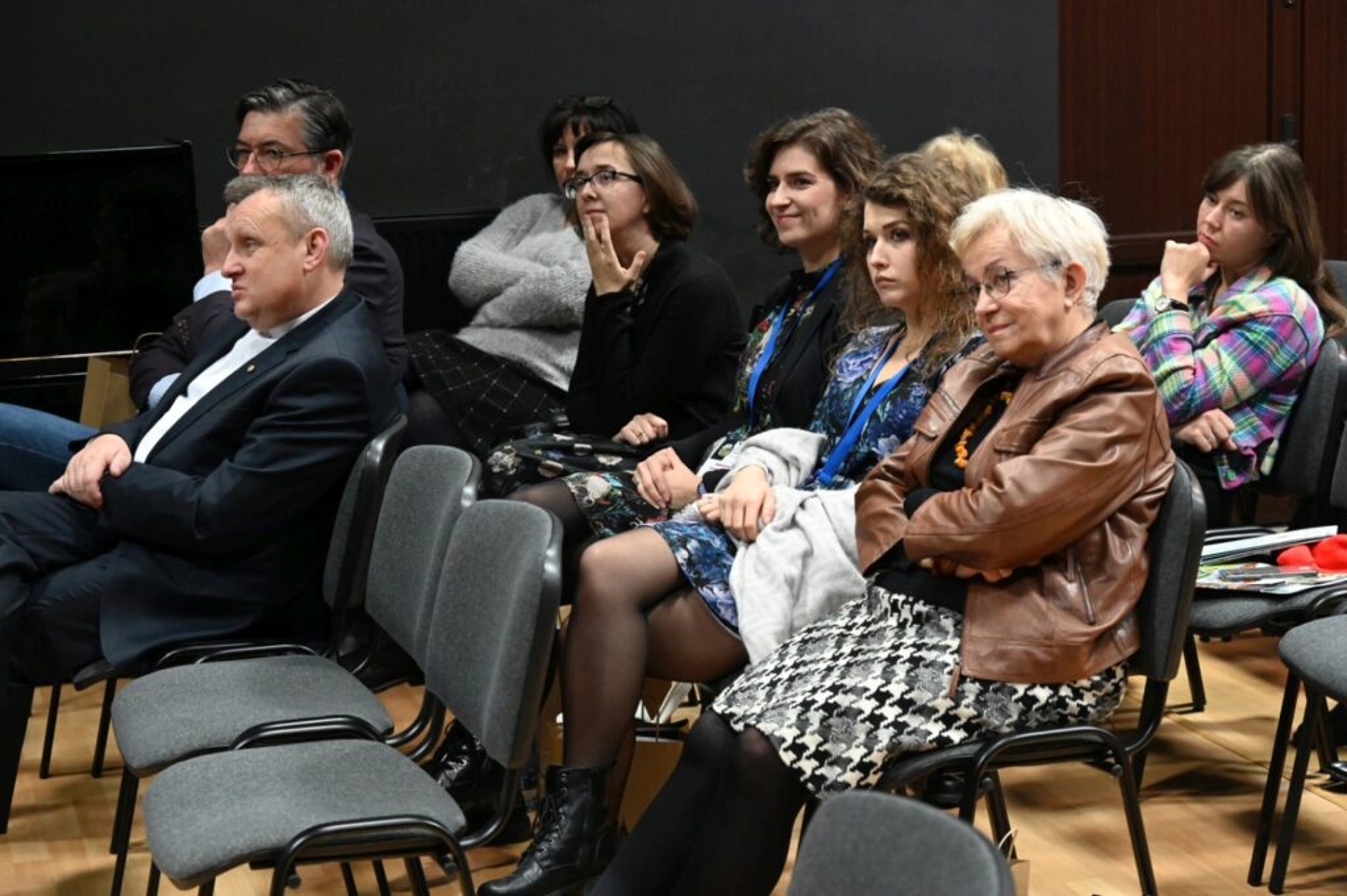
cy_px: 448
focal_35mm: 72
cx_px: 674
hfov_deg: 28.1
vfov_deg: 18.9
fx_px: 2692
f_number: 6
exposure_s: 1/40
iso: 6400
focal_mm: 72
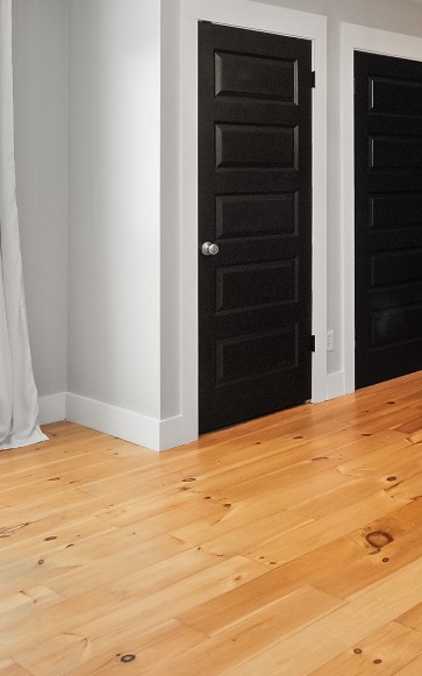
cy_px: 182
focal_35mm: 42
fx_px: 773
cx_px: 472
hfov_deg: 27.7
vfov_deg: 45.8
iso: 400
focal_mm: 8
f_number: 5.6
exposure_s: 1/3
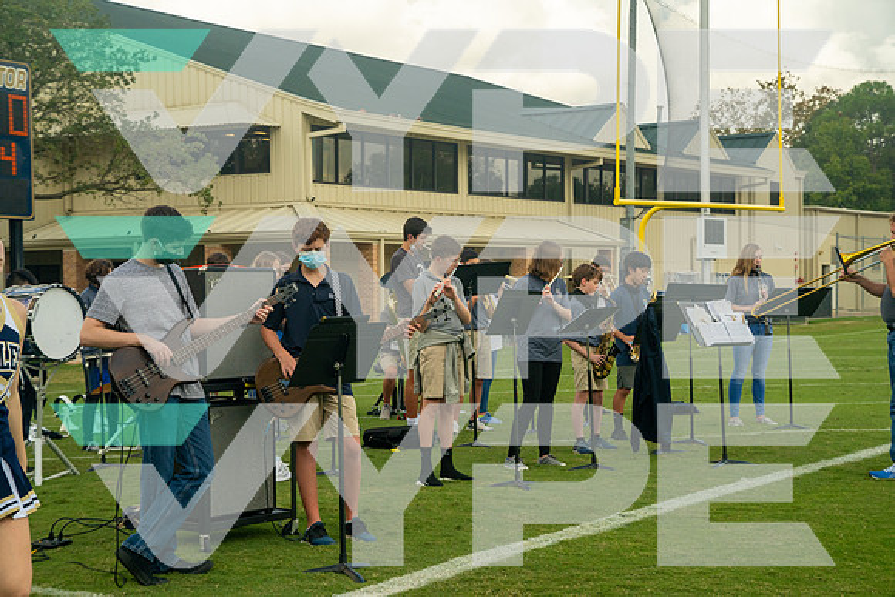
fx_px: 1542
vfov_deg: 21.9
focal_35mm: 62
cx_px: 448
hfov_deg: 32.4
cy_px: 298
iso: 400
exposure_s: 1/800
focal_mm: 62
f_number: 5.6
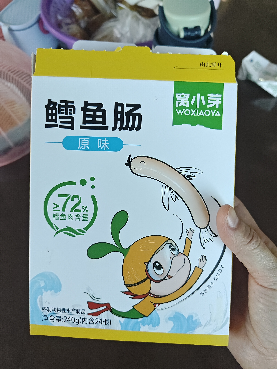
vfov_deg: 73.9
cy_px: 184
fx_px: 245
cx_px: 138
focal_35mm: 23
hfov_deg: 58.9
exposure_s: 1/289
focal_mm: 5.56
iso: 4822
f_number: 1.88
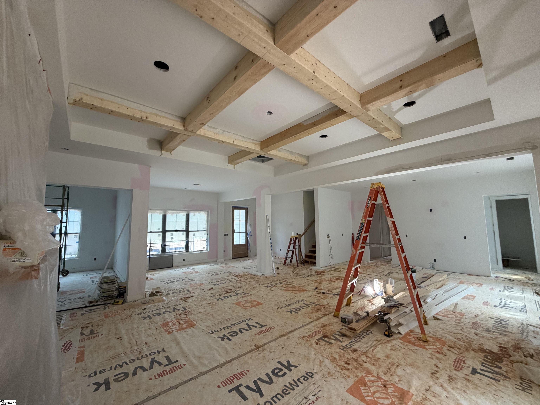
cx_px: 270
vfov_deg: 85.7
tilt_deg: +5.3
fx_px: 218
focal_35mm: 14
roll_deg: +2.0
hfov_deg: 102.1
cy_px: 202
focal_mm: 2.22
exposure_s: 1/120
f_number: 2.2
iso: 250
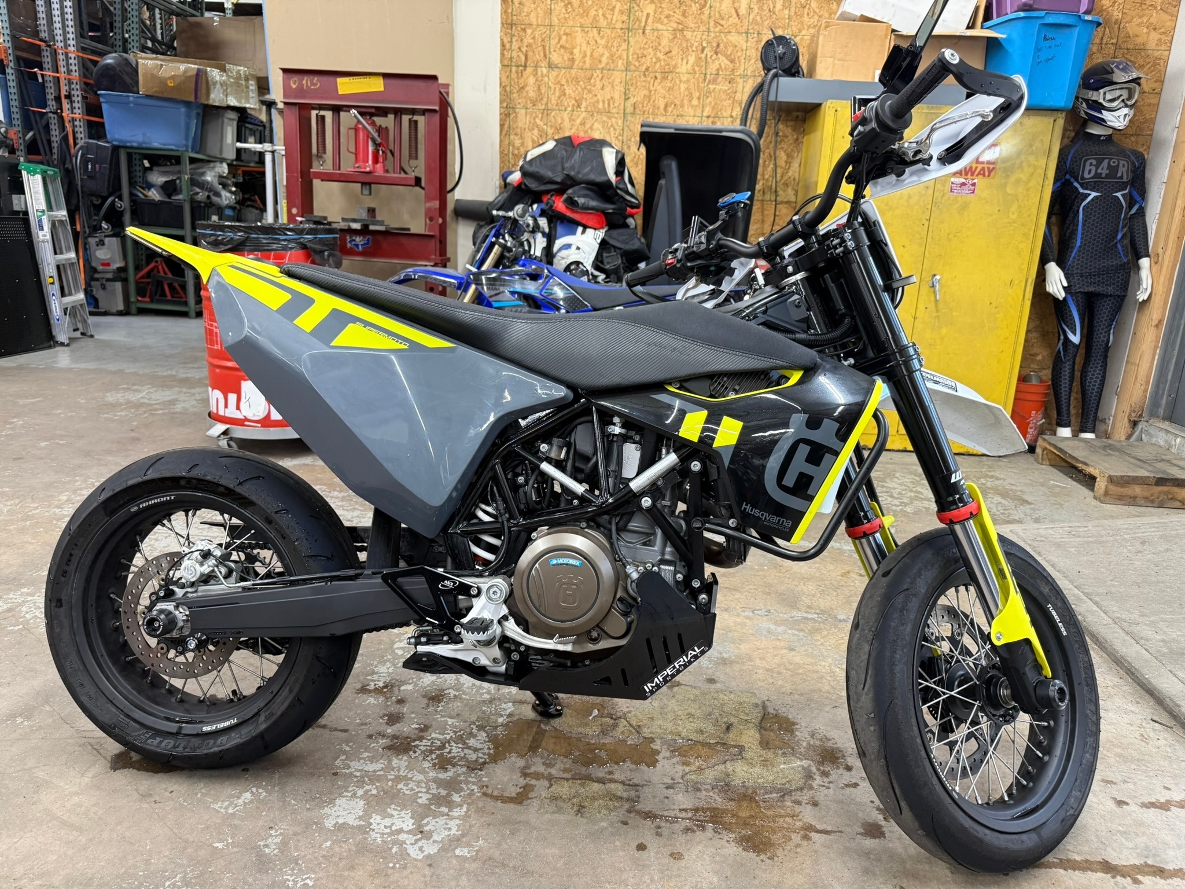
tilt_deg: -14.5
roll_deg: -3.4
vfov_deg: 56.8
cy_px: 444
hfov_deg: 71.6
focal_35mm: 24
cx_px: 592
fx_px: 822
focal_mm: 6.76
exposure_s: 1/60
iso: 250
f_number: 1.78
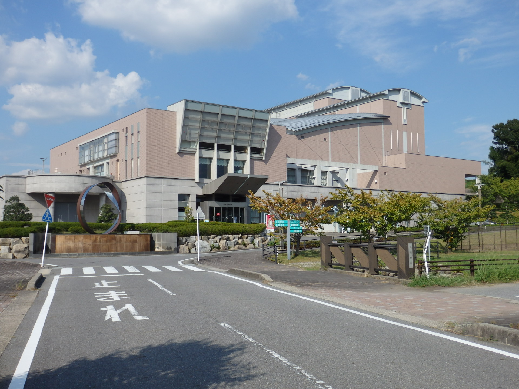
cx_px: 260
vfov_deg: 38.7
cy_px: 194
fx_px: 555
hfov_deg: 50.1
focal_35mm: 37
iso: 100
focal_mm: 6.6
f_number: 10.1
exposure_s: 1/160
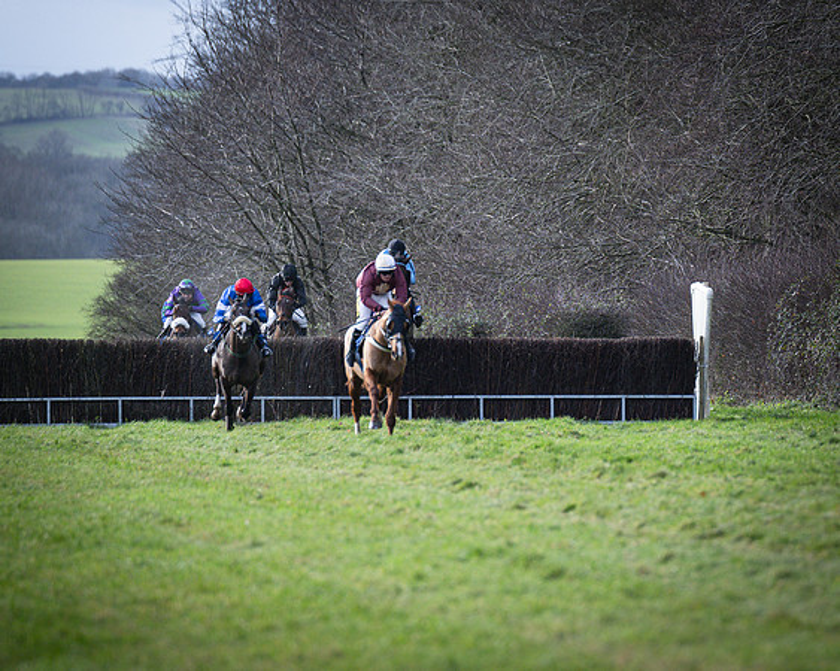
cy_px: 267
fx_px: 11325
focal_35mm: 456
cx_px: 553
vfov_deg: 3.4
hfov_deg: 4.2
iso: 400
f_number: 2.8
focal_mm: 200
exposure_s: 1/2000
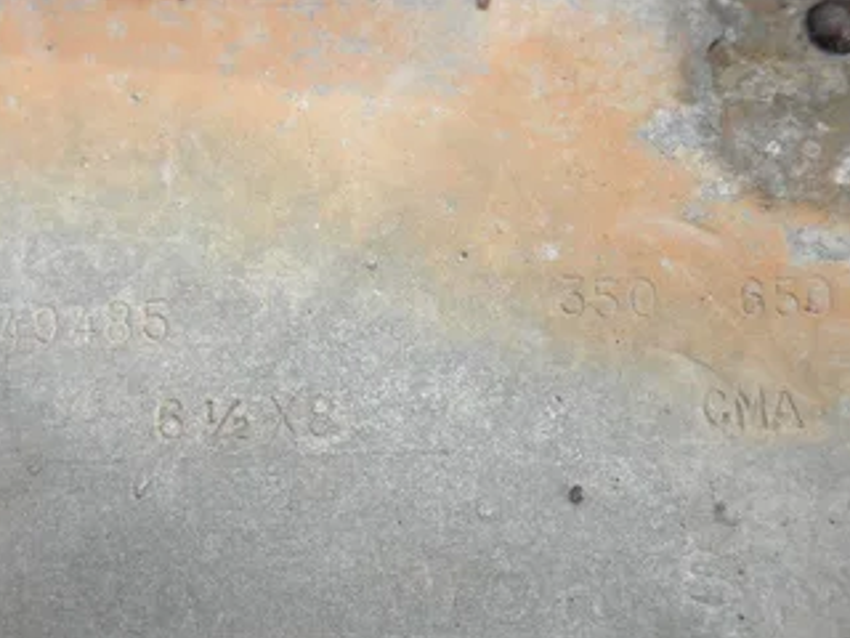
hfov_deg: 52.4
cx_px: 361
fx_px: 859
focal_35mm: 35
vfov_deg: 40.5
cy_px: 388
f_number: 3
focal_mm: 5
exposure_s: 1/160
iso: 64
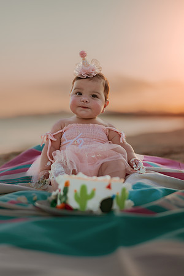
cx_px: 92
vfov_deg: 34.5
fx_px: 445
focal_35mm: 58
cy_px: 138
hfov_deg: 23.4
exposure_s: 1/8000
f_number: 1.8
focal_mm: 58
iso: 100
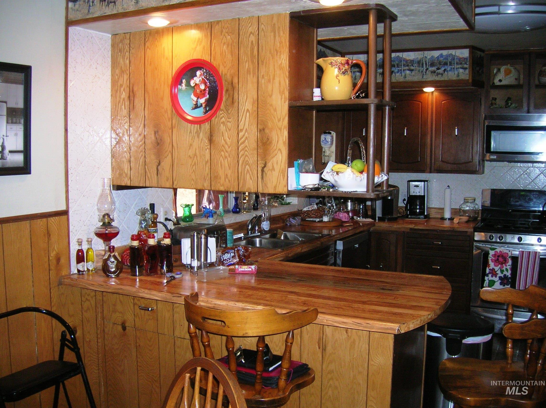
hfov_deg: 54.0
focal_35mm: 34
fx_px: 536
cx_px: 273
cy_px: 204
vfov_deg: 41.7
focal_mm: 5.7
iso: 102
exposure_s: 1/60.1
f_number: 2.9
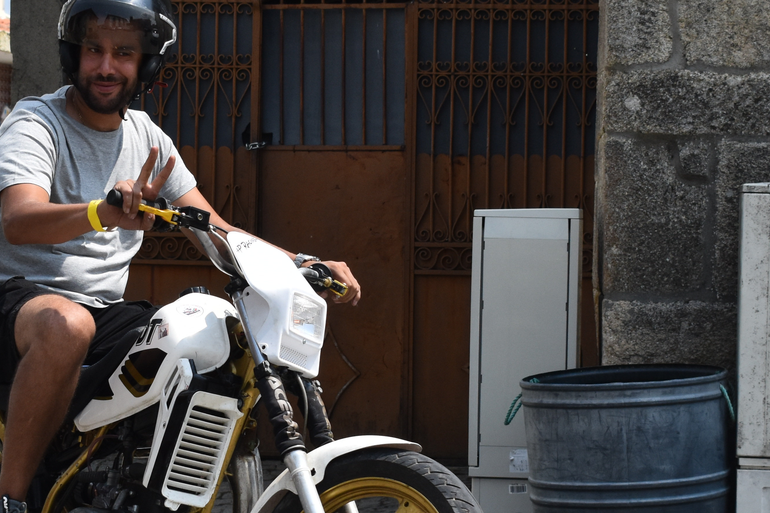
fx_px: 3058
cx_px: 261
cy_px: 311
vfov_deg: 9.6
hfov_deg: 14.3
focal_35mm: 143
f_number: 7.1
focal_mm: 42
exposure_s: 1/1600
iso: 400
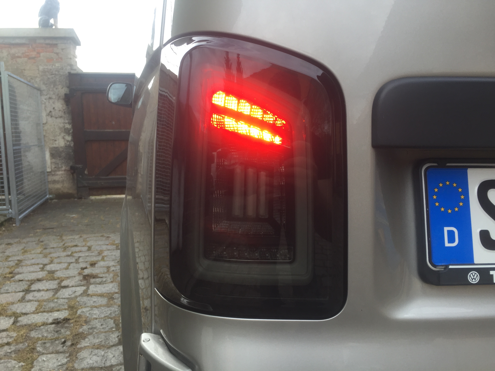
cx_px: 248
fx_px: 415
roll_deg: +1.8
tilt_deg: -6.1
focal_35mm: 29
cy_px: 186
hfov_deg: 61.7
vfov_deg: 48.2
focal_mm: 4.15
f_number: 2.2
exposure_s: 1/243
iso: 32
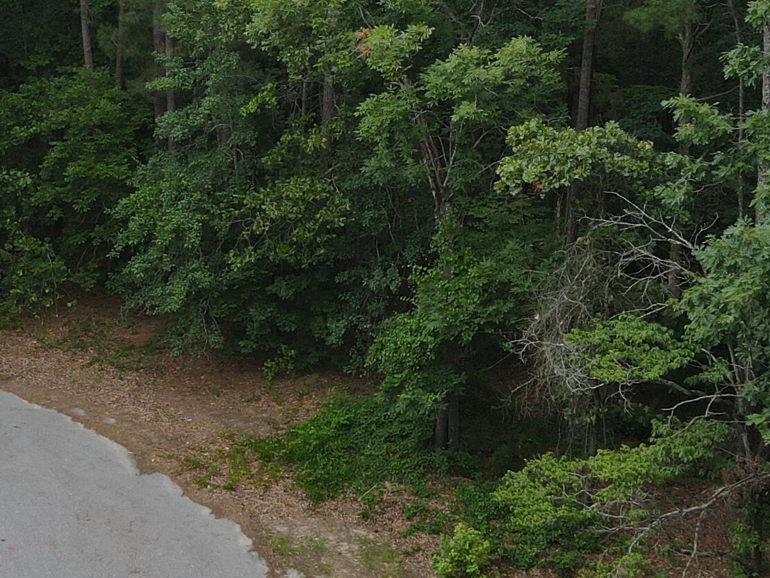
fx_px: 1446
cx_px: 230
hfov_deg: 29.5
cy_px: 99
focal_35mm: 65
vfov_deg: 22.2
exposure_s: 1/125
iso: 100
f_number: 2.8
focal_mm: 4.5
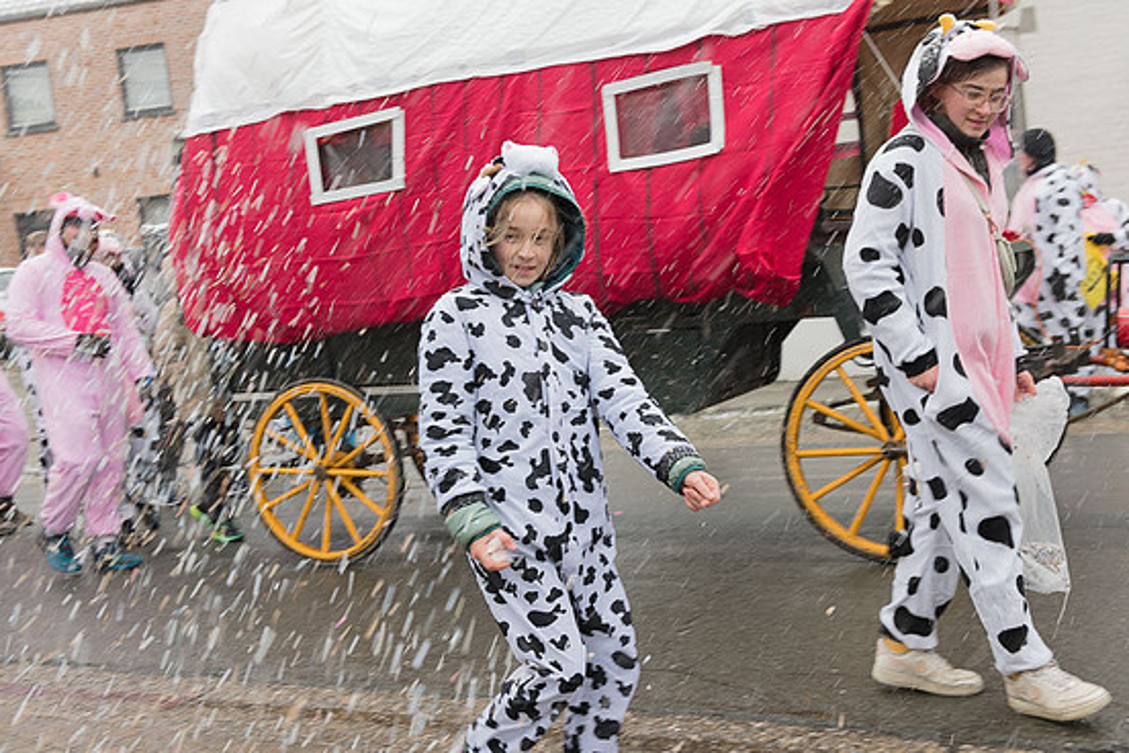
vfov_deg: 31.9
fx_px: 1317
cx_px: 567
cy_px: 376
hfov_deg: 46.4
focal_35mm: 42
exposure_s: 1/100
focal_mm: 40
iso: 800
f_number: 5.6
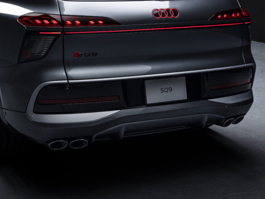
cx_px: 132
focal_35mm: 79
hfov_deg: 24.7
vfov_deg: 18.7
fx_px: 605
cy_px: 100
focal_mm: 100
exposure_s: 1/20
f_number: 8
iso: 125
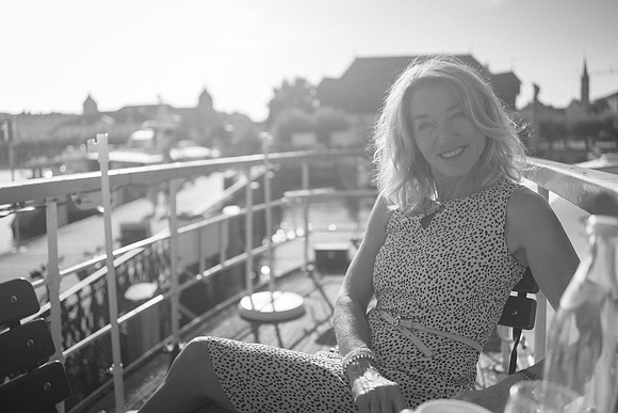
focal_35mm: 35
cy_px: 206
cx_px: 309
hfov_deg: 54.4
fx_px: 601
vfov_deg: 37.9
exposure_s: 1/30
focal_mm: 35
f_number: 2
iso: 100
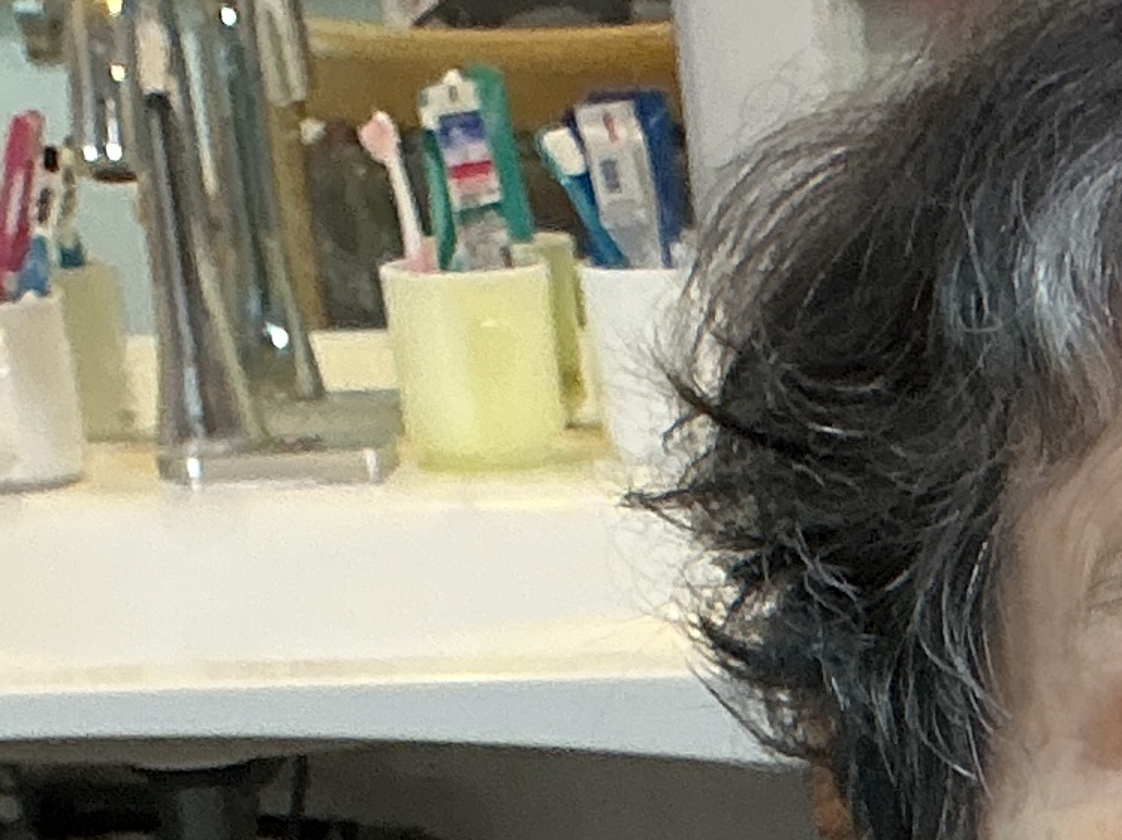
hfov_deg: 11.9
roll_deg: +1.2
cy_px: 1858
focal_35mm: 156
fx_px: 5055
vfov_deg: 8.8
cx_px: 1816
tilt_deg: -23.5
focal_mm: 3
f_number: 1.8
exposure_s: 1/50
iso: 125
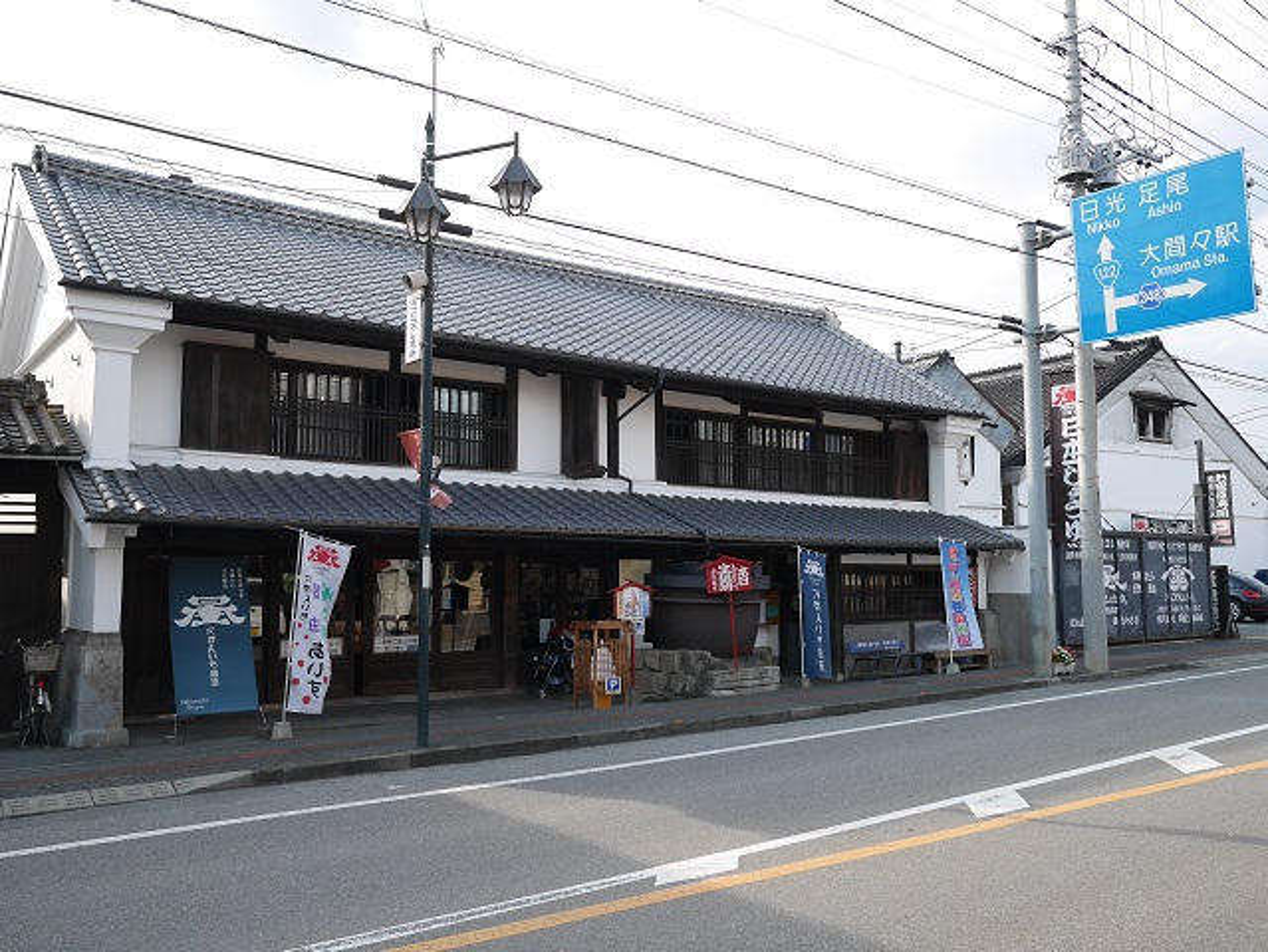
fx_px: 1100
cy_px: 476
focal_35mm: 30
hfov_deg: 59.9
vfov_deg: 46.8
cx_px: 634
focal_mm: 15
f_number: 3.5
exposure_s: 1/500
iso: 200
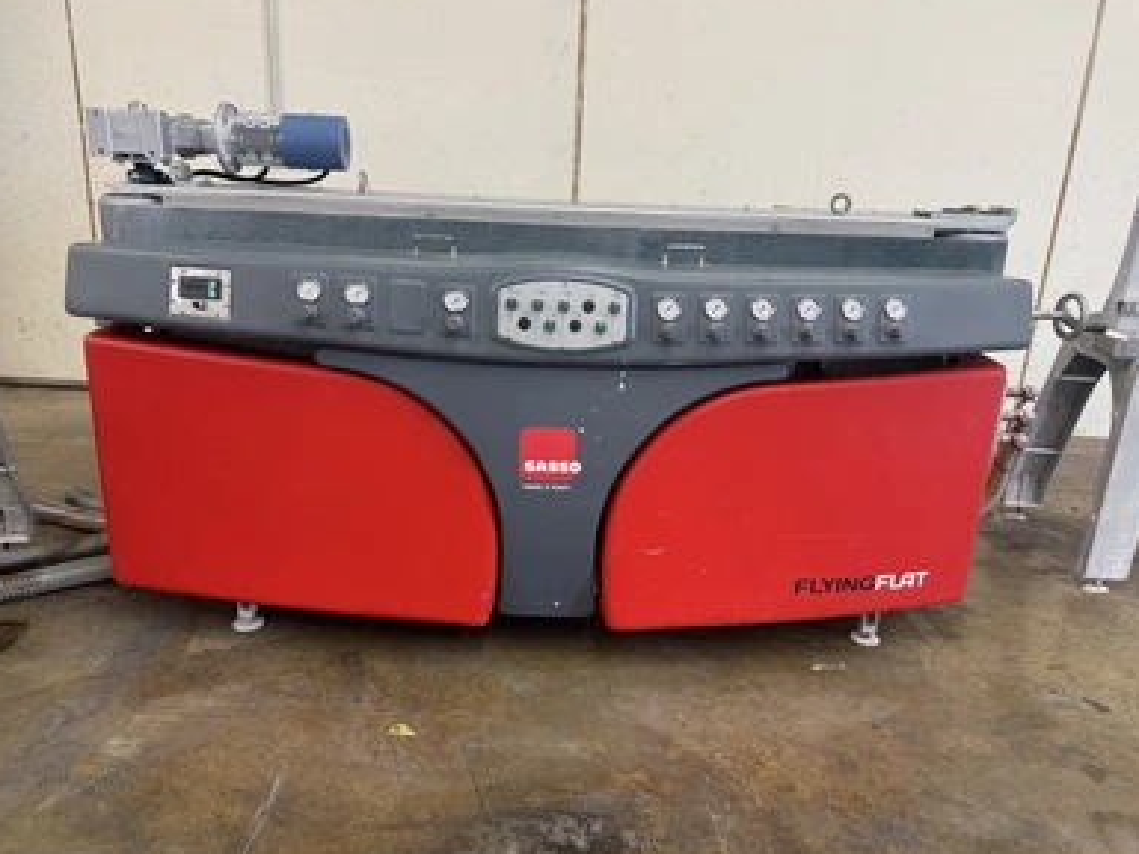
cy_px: 430
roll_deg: -3.1
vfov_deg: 54.9
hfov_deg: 69.4
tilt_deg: -18.2
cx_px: 564
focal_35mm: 25
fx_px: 823
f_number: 1.78
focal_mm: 6.76
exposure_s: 1/60
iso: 125
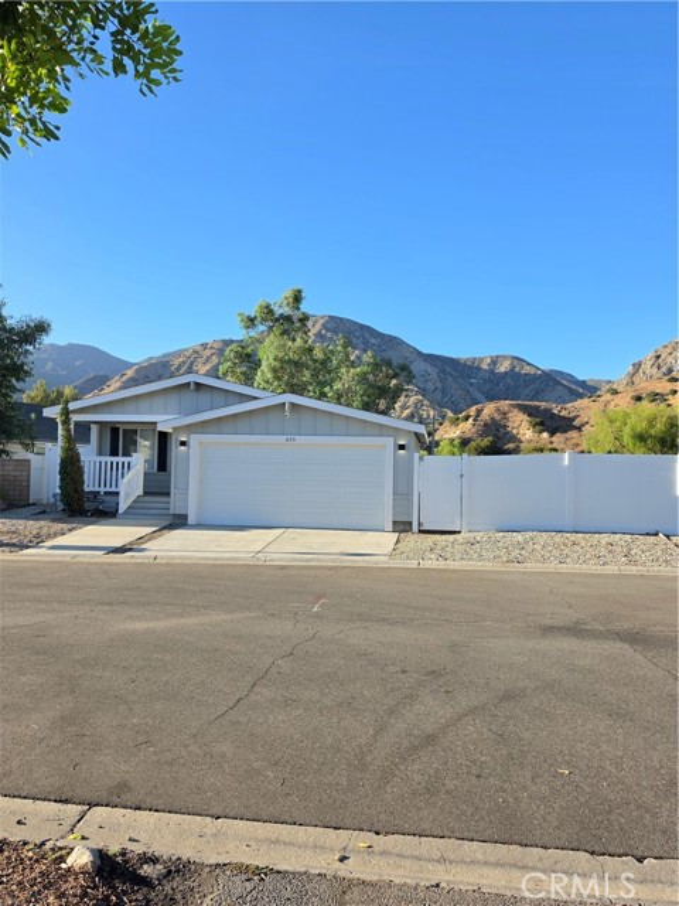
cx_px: 340
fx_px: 602
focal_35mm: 23
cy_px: 453
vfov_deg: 73.9
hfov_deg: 58.9
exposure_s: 1/2537
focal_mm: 6.5
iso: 64
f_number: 1.4
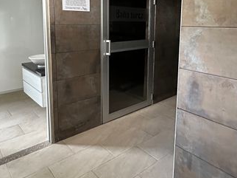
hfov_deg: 61.7
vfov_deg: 46.8
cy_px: 49
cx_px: 112
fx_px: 198
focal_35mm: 29
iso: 800
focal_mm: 2.22
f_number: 2.2
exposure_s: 1/60
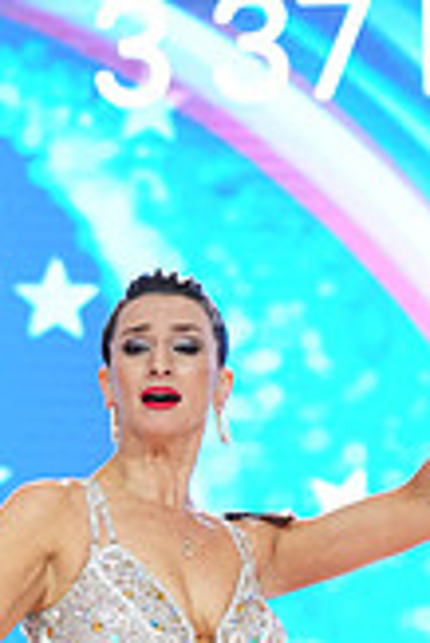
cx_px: -65
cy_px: 955
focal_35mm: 373
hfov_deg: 3.7
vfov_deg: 5.5
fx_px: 6668
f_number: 4
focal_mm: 105
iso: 2000
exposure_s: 1/200
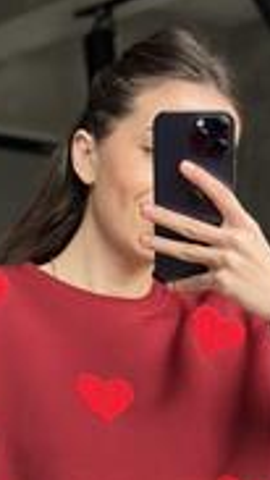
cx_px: 92
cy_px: 446
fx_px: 1552
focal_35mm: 122
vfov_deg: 17.3
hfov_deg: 9.9
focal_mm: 6.86
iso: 320
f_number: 1.78
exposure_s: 1/60
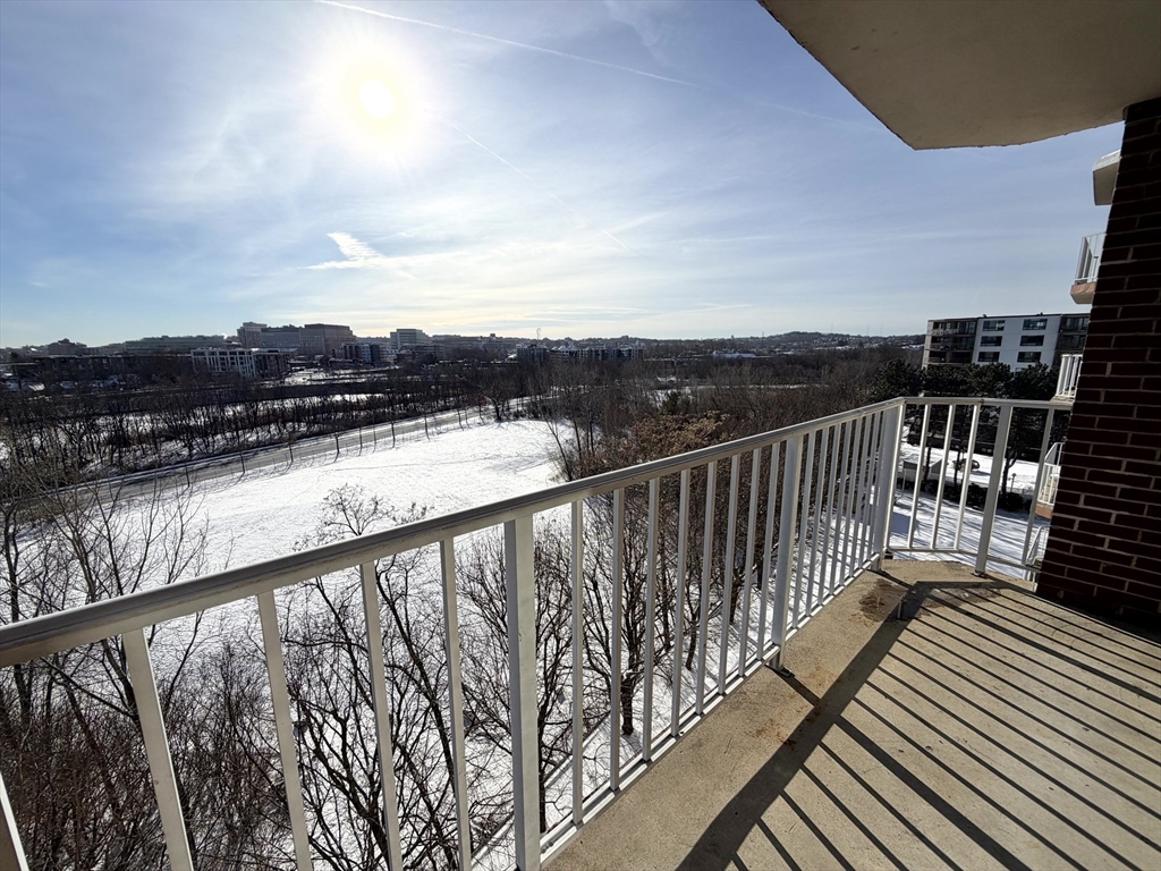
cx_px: 580
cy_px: 436
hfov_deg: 102.1
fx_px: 470
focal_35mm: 14
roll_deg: +0.0
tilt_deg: -9.4
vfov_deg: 85.7
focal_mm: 2.22
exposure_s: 1/2165
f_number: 2.2
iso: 20
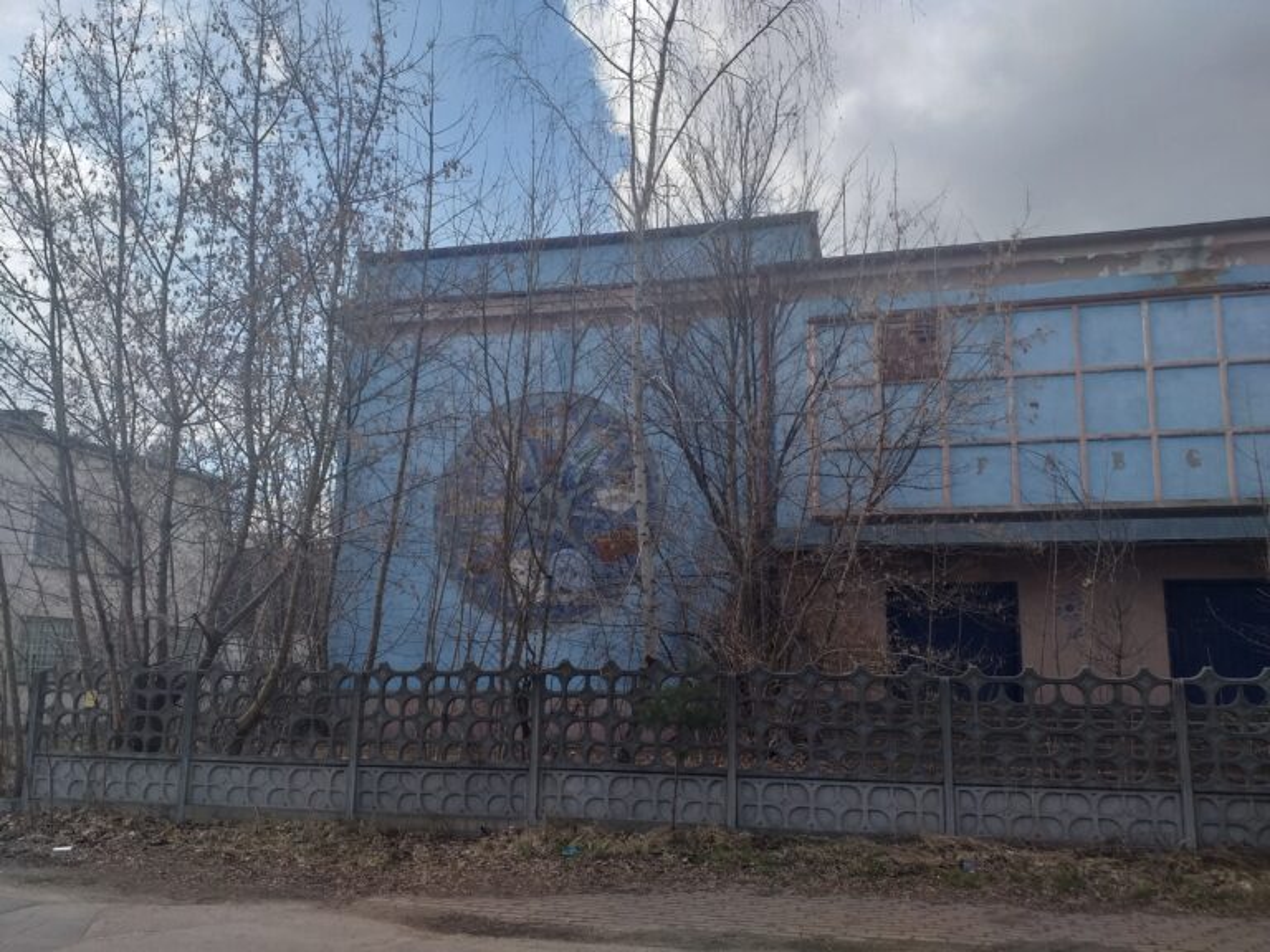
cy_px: 476
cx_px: 635
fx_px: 991
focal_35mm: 27
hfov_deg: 65.3
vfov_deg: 51.4
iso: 40
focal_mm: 3.6
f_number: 1.9
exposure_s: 1/1127
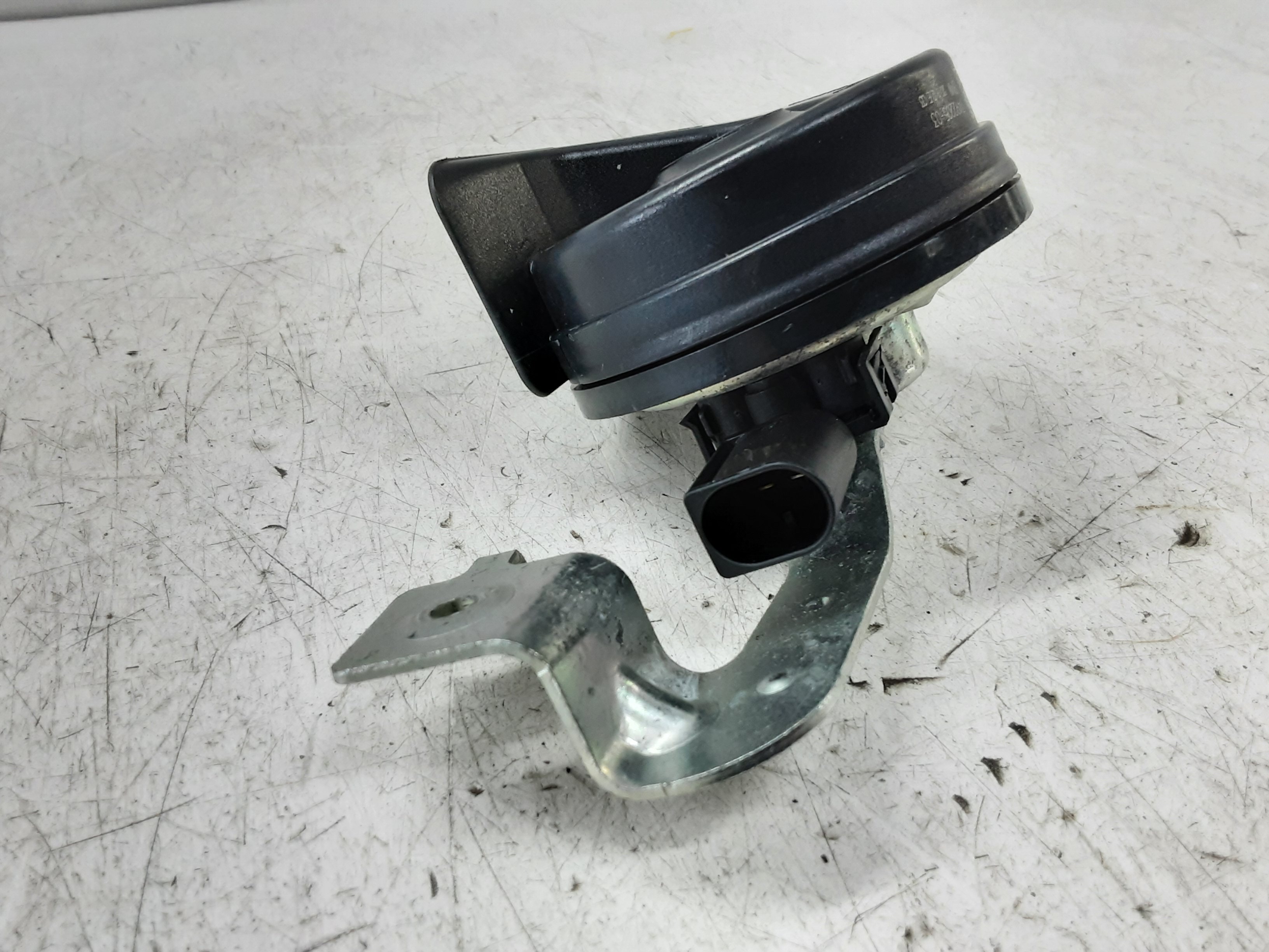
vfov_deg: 51.4
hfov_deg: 65.3
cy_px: 476
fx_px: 990
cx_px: 634
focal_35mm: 27
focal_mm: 2.91
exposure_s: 1/50
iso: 100
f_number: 1.9
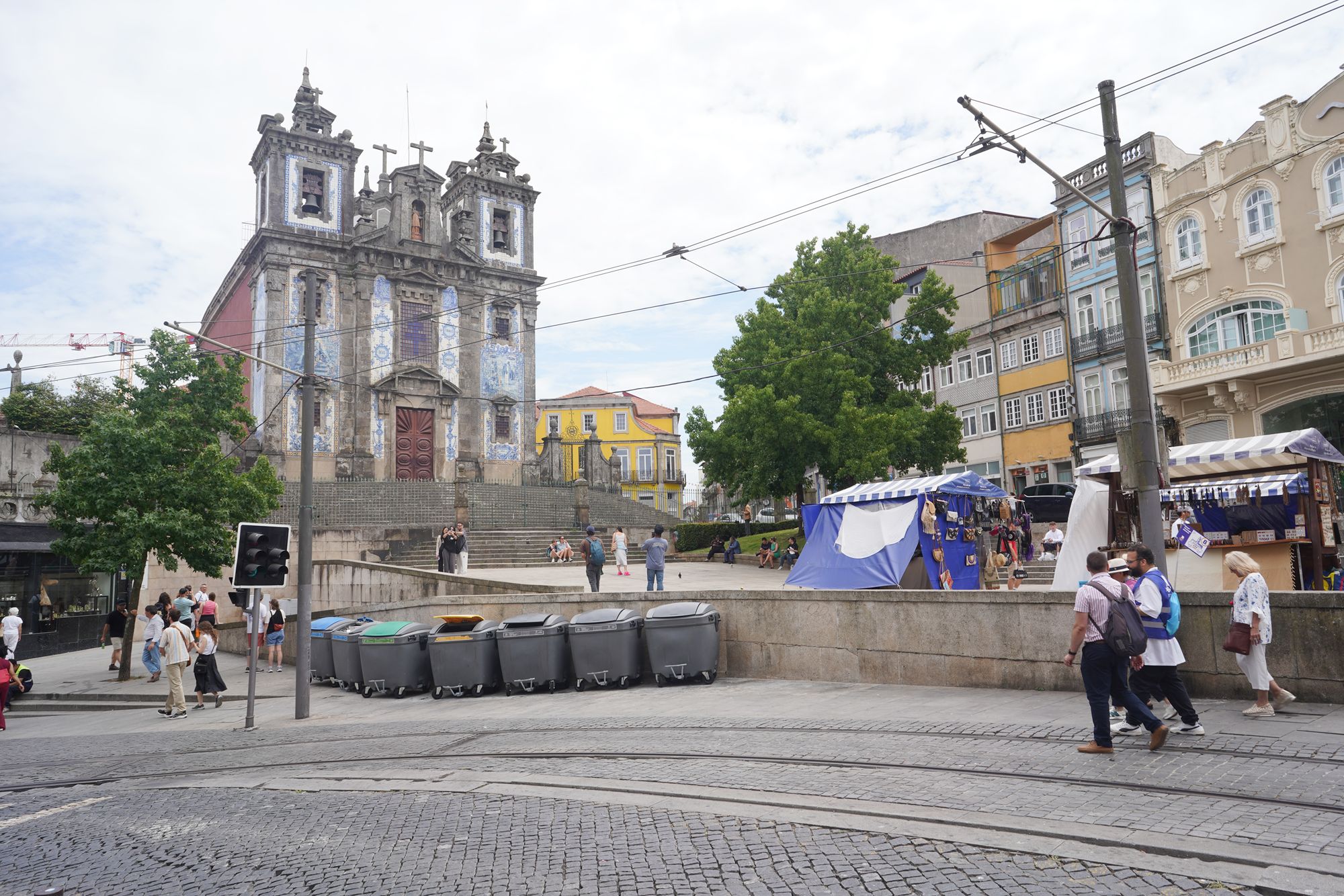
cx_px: 672
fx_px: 896
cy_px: 448
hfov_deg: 73.7
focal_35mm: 24
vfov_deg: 53.1
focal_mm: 24
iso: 100
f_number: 11
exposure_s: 1/100
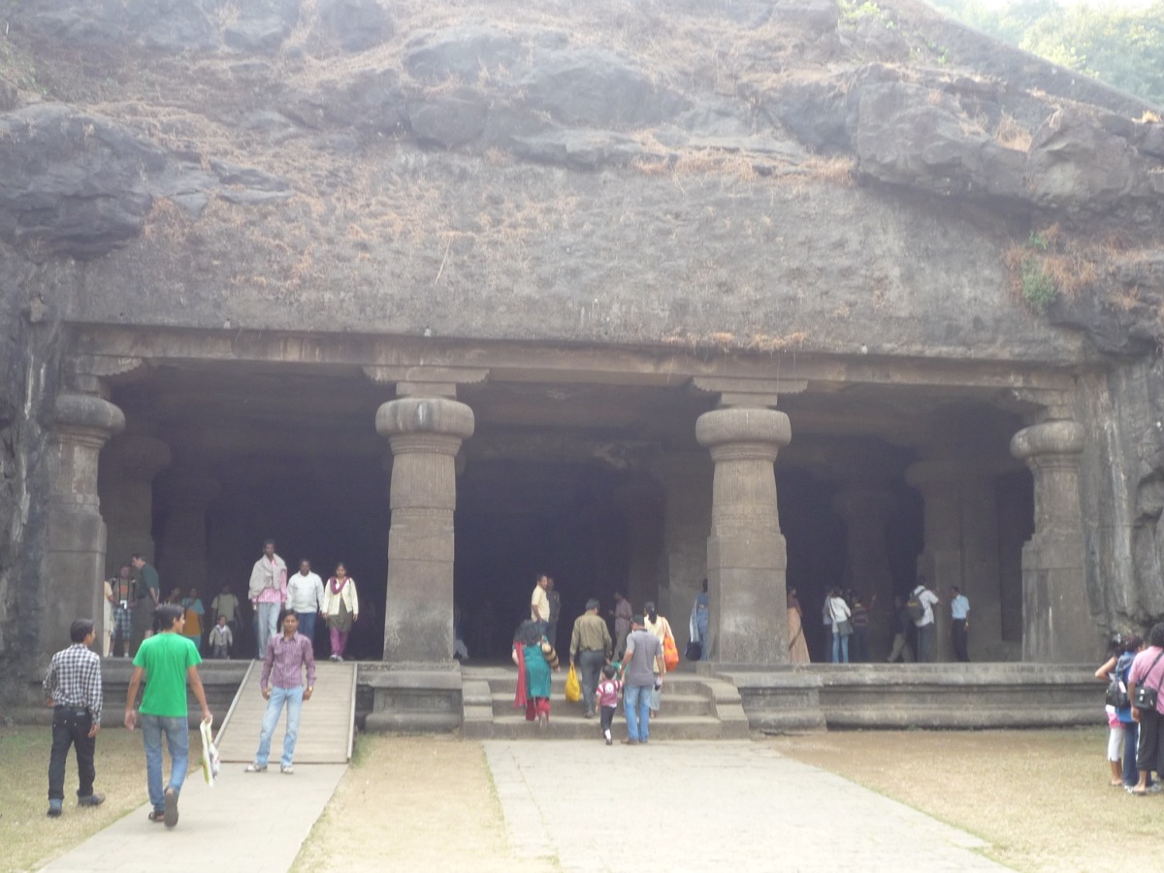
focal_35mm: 43
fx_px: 1446
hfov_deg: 43.9
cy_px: 436
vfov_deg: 33.6
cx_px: 582
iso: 100
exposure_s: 1/60
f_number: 3.8
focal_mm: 6.3
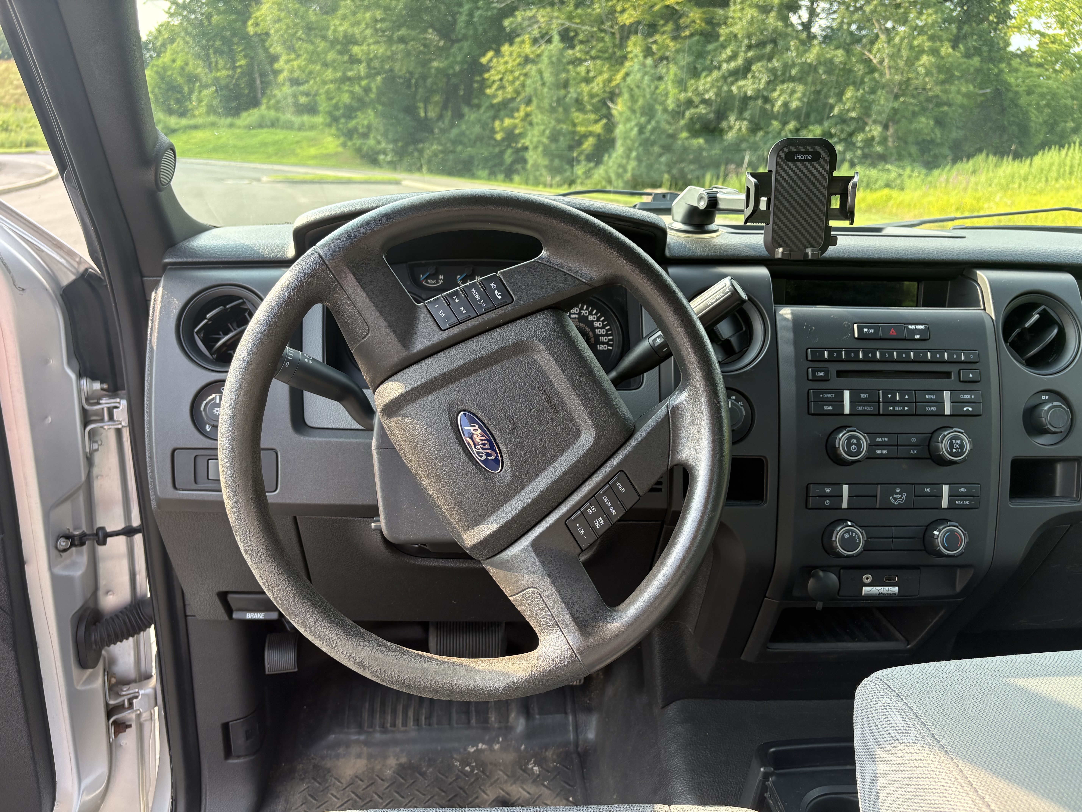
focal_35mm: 26
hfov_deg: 67.3
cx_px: 541
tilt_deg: -17.6
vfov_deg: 53.1
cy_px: 406
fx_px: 813
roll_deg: -1.9
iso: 64
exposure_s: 1/228
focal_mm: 5.96
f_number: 1.6
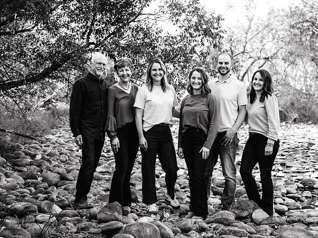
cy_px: 119
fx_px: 696
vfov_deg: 19.4
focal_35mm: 76
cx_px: 159
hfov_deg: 25.7
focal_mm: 70
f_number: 5
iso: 800
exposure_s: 1/200
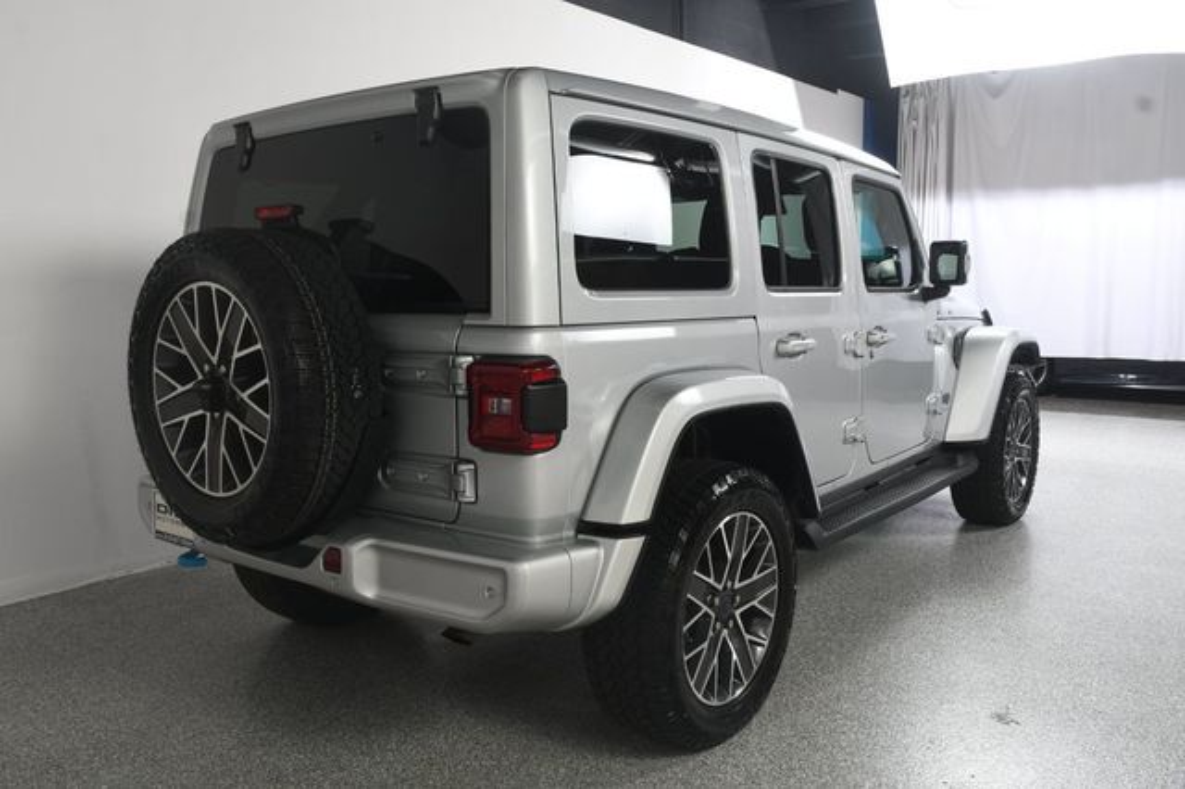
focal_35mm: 30
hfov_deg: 62.0
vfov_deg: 43.6
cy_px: 394
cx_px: 592
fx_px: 987
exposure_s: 1/160
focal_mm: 20
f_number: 8
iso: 100
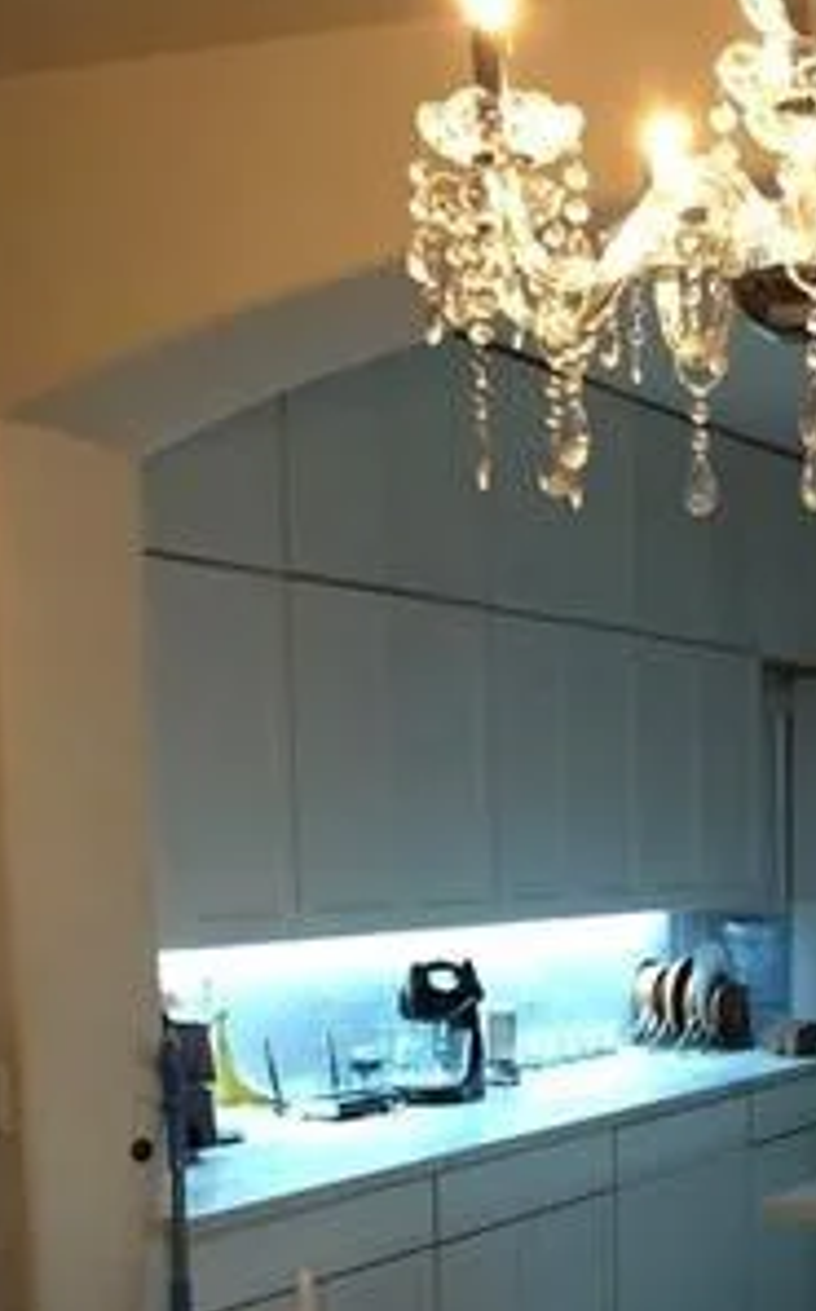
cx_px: 909
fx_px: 2140
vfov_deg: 32.8
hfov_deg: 20.5
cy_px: 1108
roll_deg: +0.5
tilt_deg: -5.8
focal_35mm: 60
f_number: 1.8
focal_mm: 3.99
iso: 100
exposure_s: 1/4
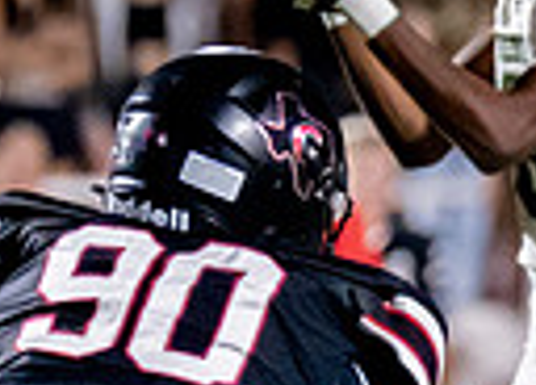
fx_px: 28191
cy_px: 463
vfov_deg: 0.8
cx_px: 755
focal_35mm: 1848
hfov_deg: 1.1
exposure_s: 1/1250
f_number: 2.8
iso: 3200
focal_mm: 200
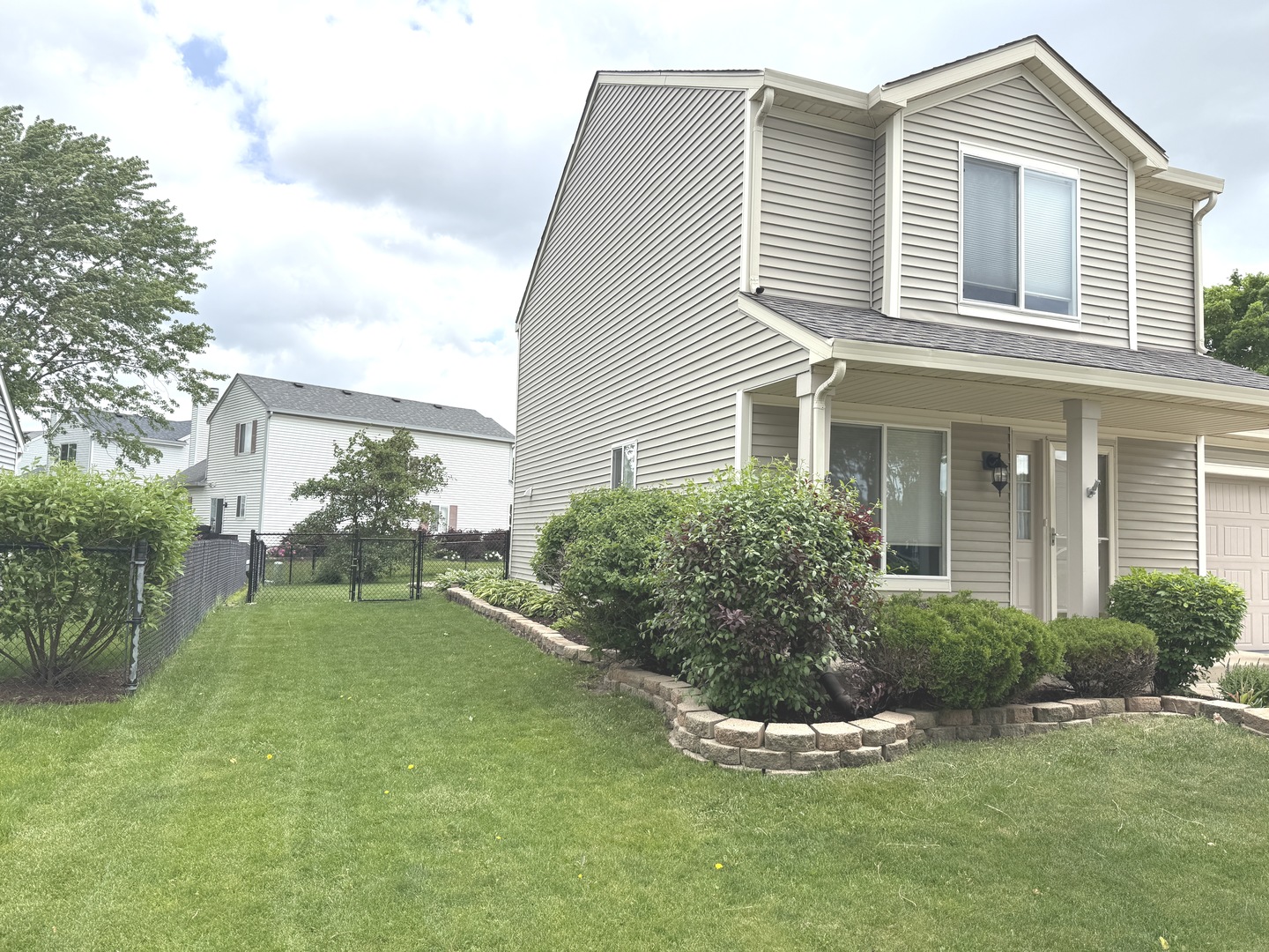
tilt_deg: +4.2
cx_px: 634
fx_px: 880
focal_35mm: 24
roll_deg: -1.9
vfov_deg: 56.8
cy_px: 476
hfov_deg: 71.6
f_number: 1.78
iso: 80
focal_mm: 6.76
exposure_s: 1/3759
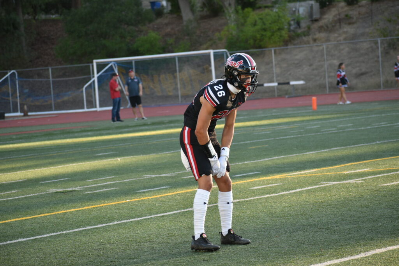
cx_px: 200
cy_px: 133
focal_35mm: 153
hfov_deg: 13.4
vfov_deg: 9.0
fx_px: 1696
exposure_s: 1/640
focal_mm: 102
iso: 800
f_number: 4.8
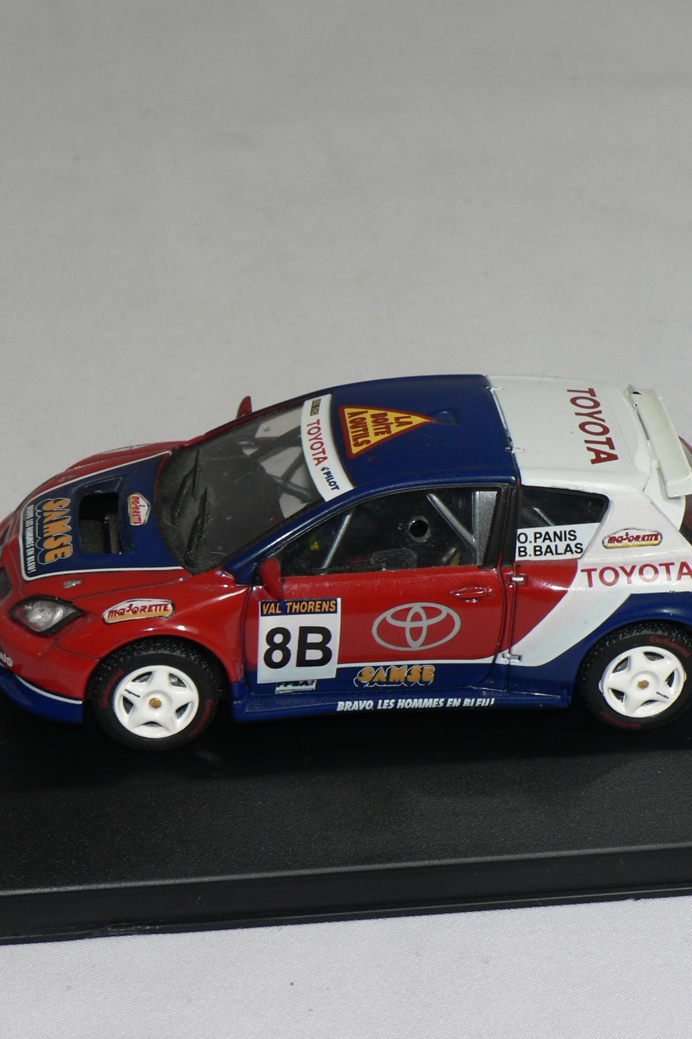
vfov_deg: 21.7
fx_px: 2711
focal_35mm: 94
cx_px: 357
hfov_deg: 14.5
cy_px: 516
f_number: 4
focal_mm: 11.2
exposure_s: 1/60
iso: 80
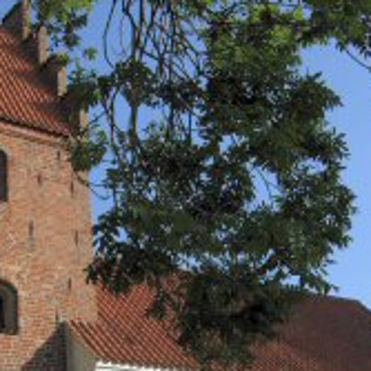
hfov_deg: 21.4
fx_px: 982
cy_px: 319
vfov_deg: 21.0
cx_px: 166
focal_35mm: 81
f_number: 5.4
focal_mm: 7.5
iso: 50
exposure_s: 1/384
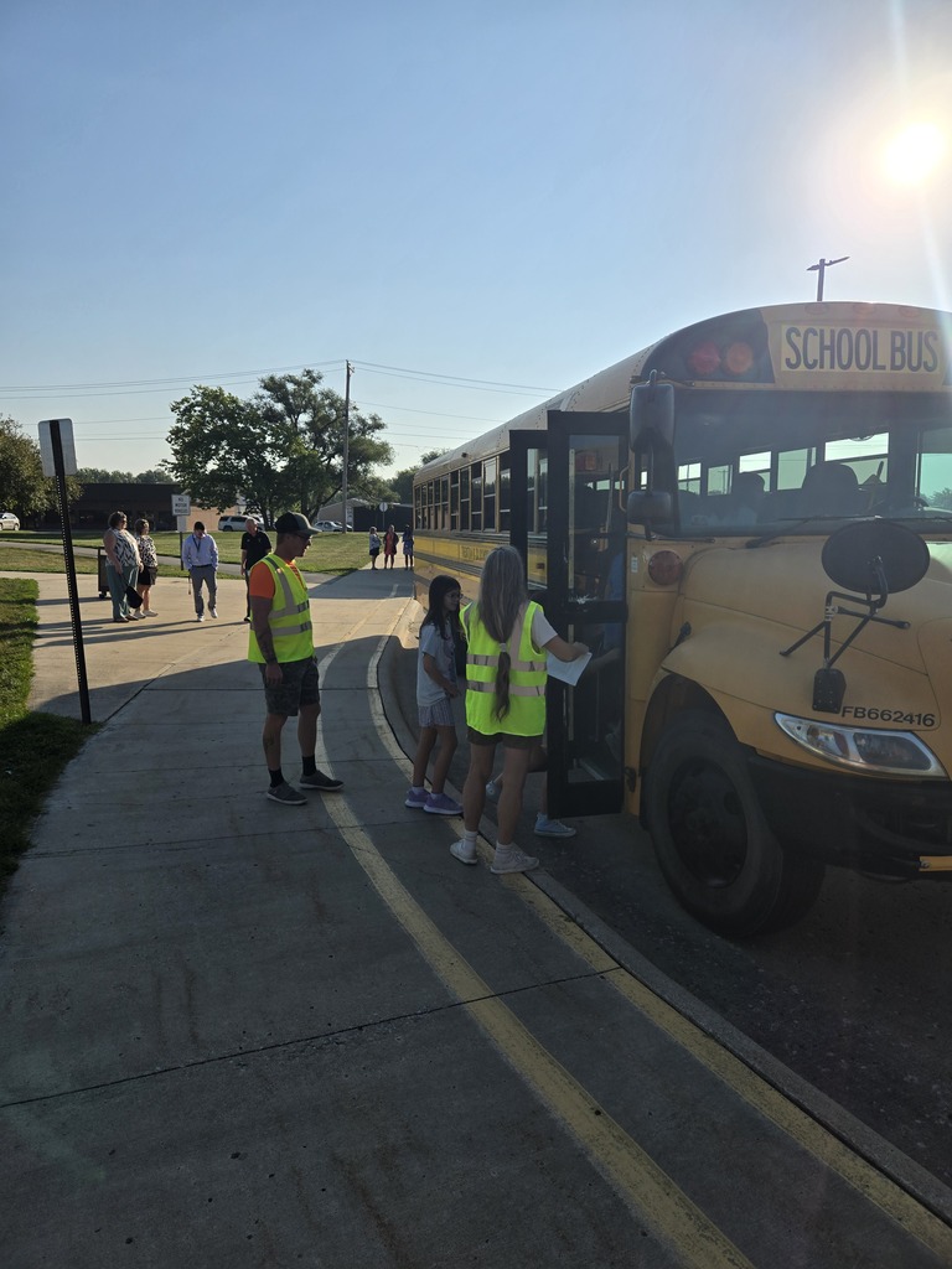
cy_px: 634
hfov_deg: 58.9
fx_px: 843
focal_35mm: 23
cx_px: 476
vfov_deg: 73.9
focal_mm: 5.4
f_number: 1.8
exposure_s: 1/3203
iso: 25
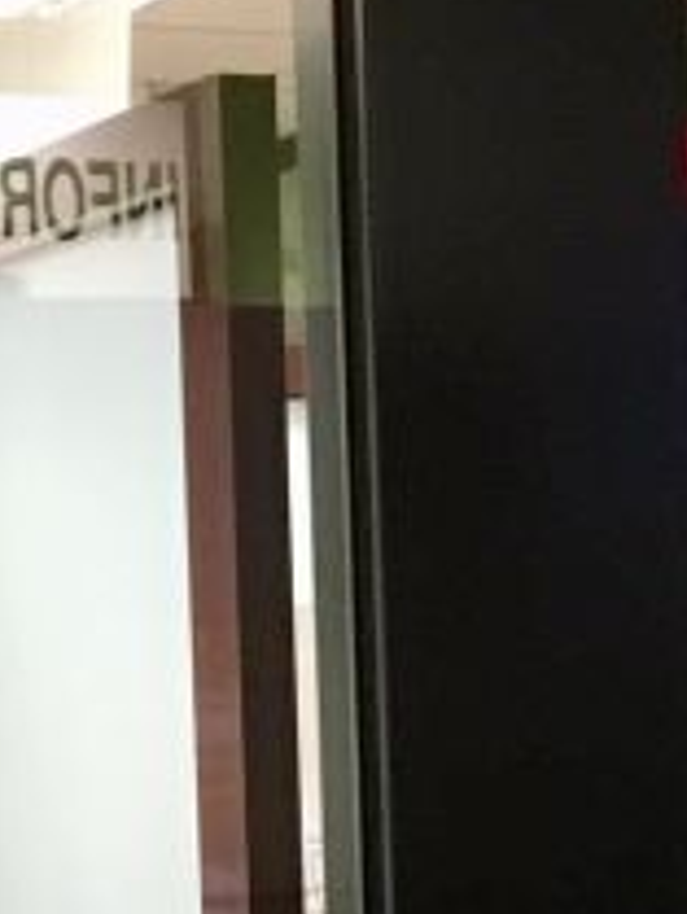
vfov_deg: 14.5
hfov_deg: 11.2
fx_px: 3516
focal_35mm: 133
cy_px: 984
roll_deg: +3.1
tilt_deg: -5.2
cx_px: 341
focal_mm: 4.15
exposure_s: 1/25
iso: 200
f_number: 2.2
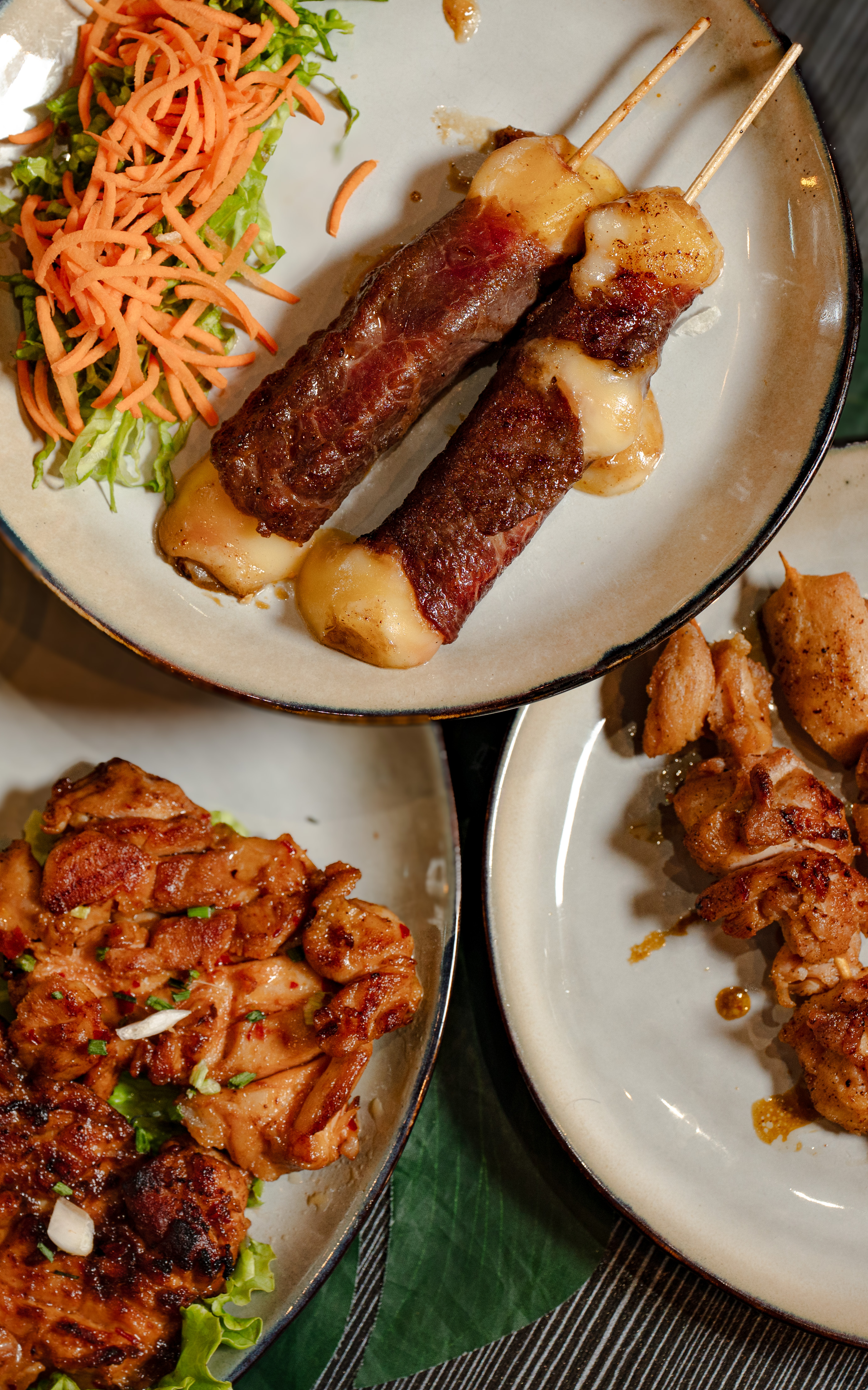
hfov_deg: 15.9
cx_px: 377
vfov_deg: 25.2
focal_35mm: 82
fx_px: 3104
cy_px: 768
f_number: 4.5
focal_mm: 45
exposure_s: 1/80
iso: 250
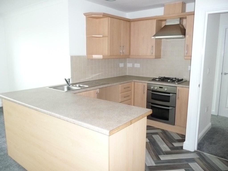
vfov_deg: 49.7
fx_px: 184
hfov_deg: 63.4
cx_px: 114
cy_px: 86
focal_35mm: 28
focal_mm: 4.7
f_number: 3.3
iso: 500
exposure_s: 1/30
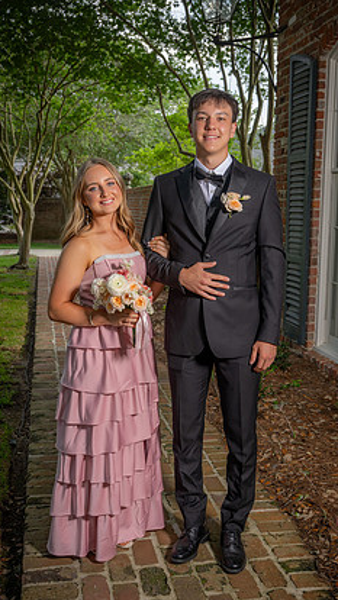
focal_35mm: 41
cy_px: 313
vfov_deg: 49.4
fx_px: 653
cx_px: 184
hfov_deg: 29.0
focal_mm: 36
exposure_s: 1/160
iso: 100
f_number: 5.6
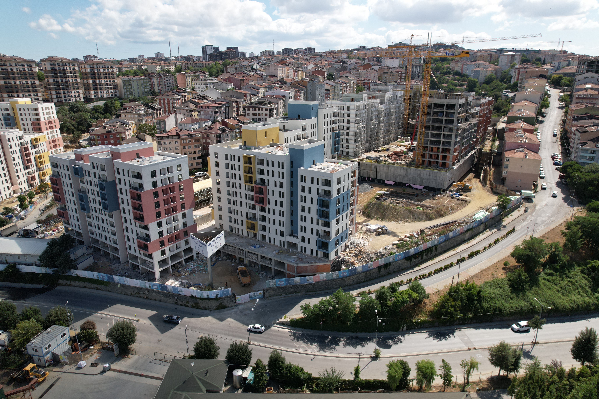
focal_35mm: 22
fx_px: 366
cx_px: 300
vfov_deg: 57.2
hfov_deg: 78.6
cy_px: 200
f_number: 2.8
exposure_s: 1/240
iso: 100
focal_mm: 8.38
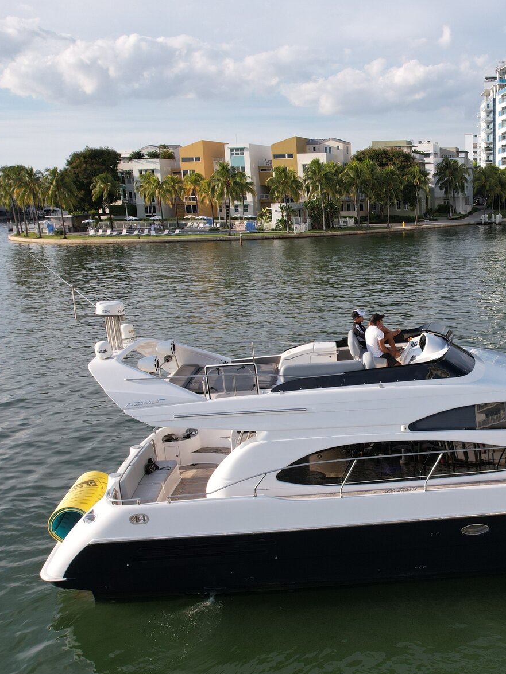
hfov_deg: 38.0
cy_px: 363
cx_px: 414
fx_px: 702
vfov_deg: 51.3
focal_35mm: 36
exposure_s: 1/400
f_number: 2.8
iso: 100
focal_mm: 8.38
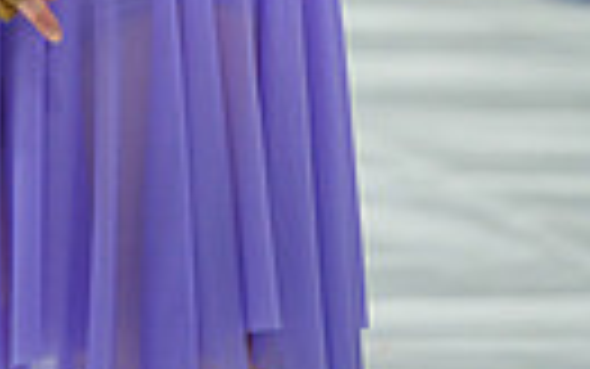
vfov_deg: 2.0
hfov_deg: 3.2
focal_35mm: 650
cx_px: -50
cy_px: -531
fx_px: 10456
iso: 4000
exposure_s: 1/500
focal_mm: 185
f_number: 4
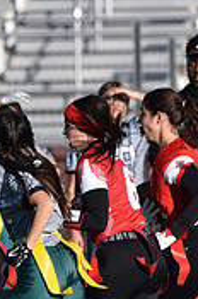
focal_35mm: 1083
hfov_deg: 1.3
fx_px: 8970
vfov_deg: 1.9
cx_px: 167
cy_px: 179
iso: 160
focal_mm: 420
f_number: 6
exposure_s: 1/1000
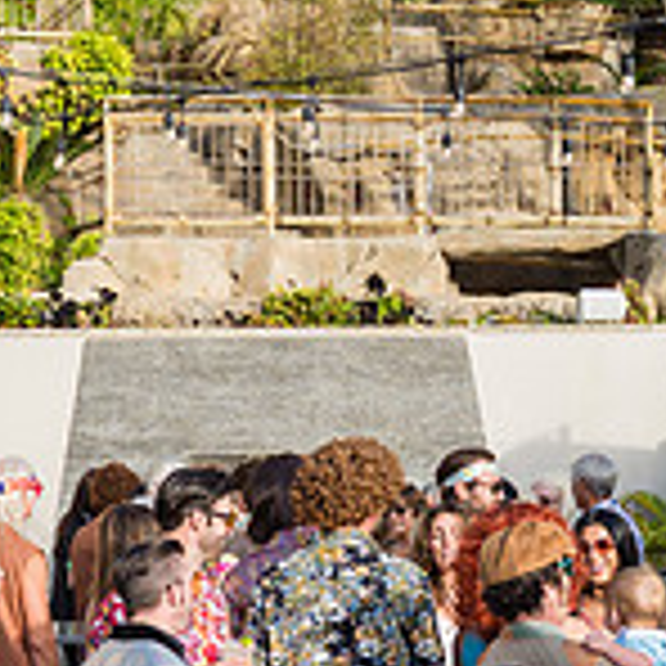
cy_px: 461
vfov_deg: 18.6
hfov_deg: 18.6
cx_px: 198
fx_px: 2024
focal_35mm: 93
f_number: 2.8
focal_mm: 28
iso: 200
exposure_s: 1/1000
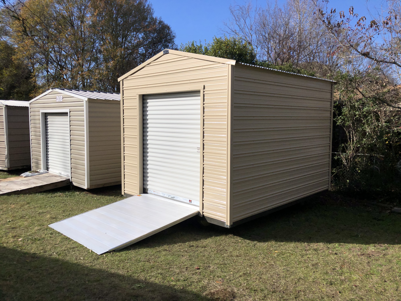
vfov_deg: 49.7
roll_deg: +0.1
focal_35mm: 28
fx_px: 324
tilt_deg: -5.6
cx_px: 200
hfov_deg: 63.4
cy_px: 150
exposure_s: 1/6897
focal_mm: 3.99
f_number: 1.8
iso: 25
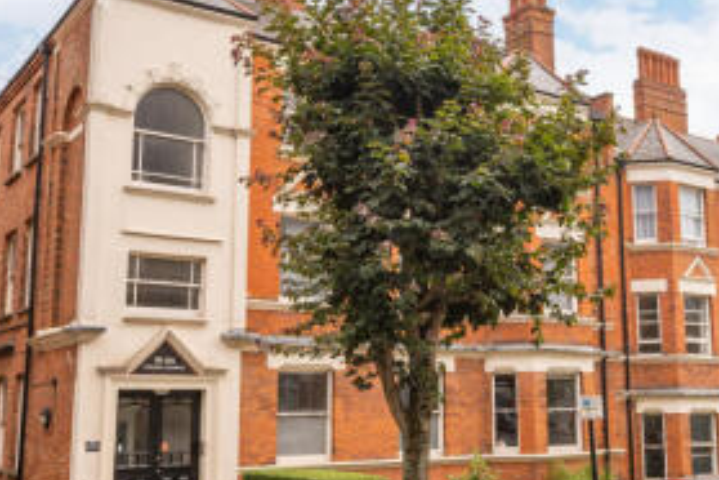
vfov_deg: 29.2
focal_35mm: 46
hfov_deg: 42.2
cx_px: 477
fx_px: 919
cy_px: 265
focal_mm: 27
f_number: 8
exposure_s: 1/200
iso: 320
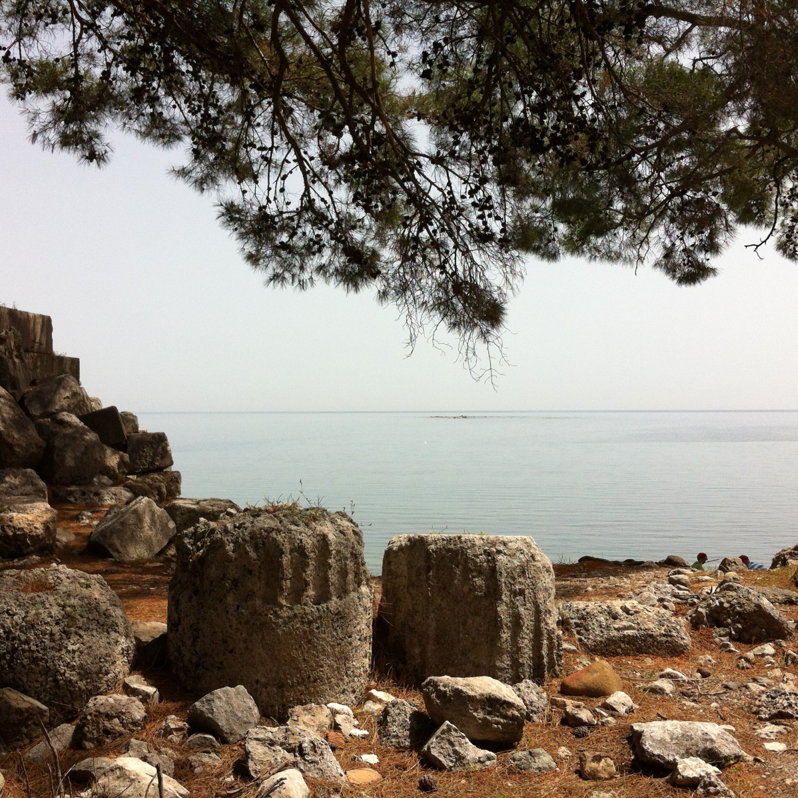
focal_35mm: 42
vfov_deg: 40.0
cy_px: 404
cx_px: 353
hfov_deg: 40.0
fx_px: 1095
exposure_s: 1/1885
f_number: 2.8
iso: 80
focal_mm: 3.85
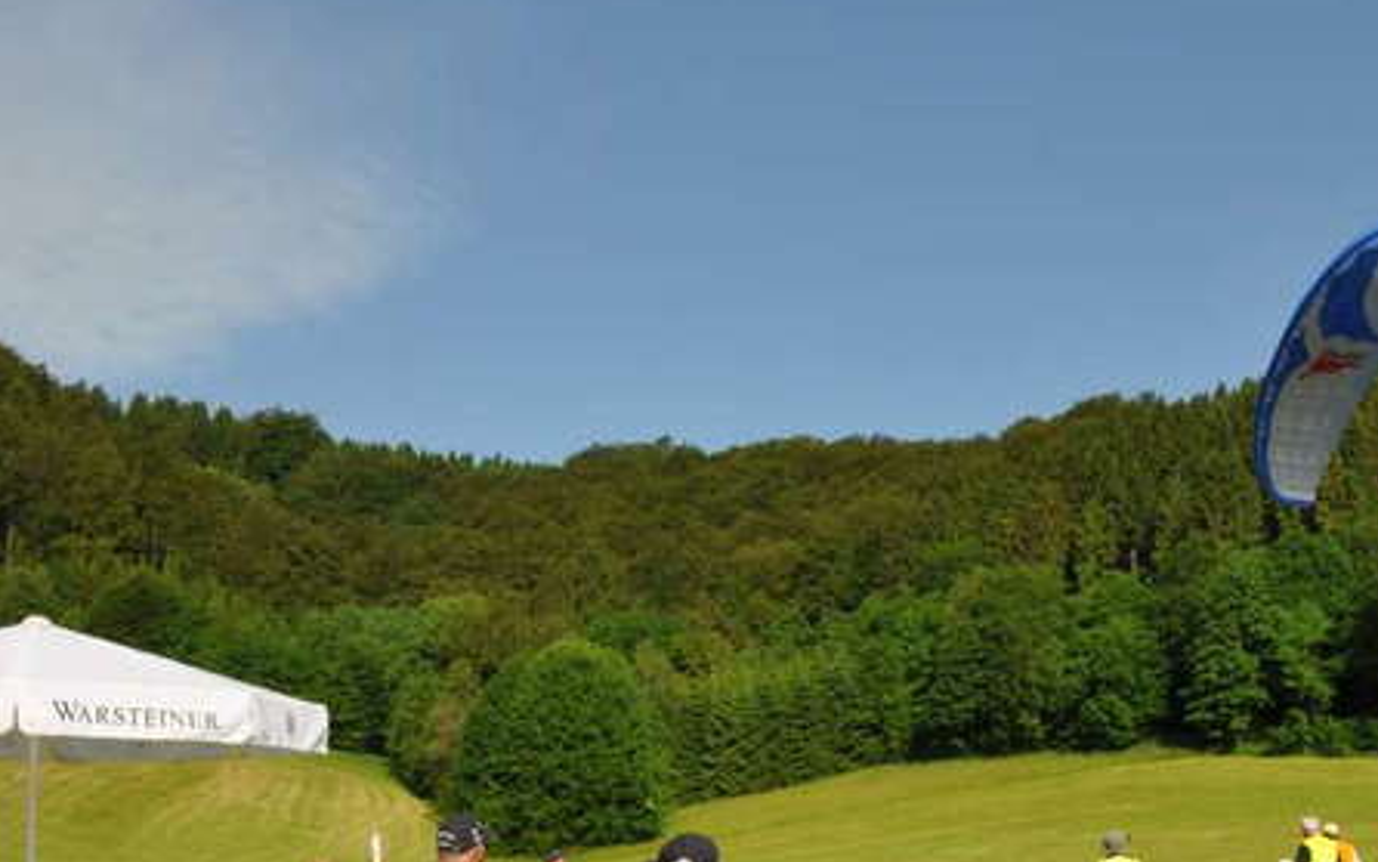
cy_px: 769
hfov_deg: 35.6
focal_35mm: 57
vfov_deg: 22.3
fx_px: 2138
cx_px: 822
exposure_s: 1/200
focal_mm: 21
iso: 200
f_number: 14
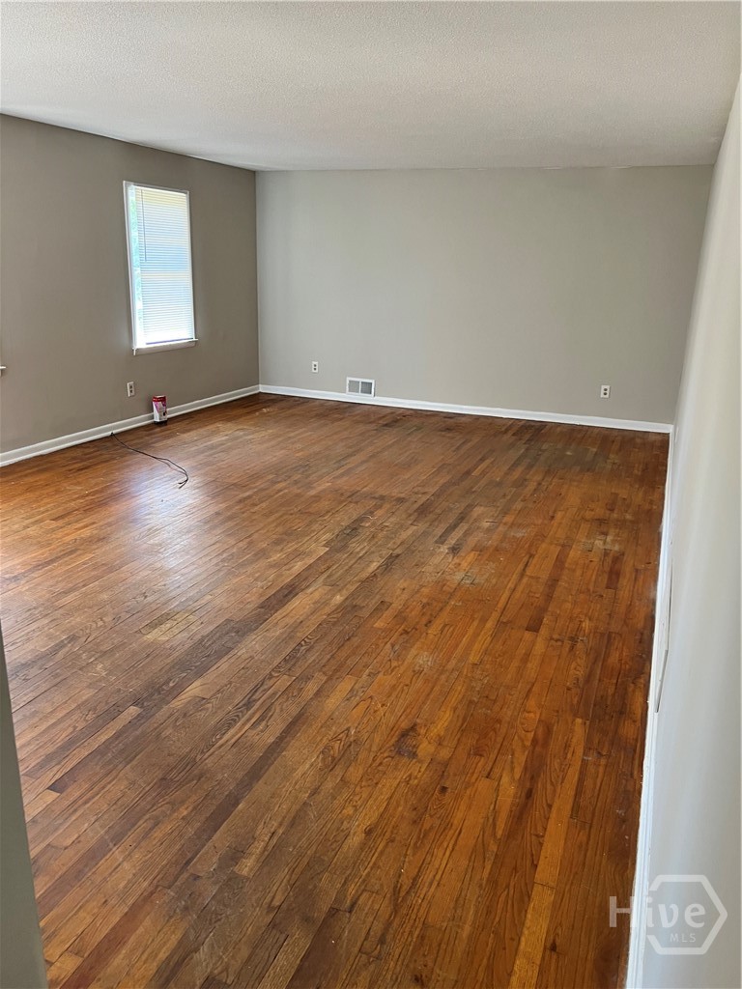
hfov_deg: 53.1
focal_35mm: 26
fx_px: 743
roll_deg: -1.3
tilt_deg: -17.9
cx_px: 371
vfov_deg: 67.3
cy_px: 494
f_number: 1.5
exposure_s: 1/60
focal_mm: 5.7
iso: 100
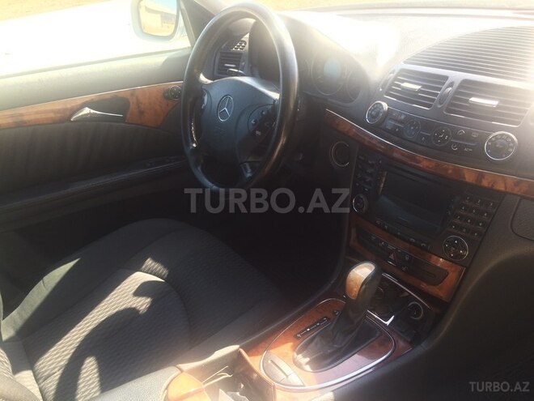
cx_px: 267
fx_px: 447
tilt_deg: -31.1
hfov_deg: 61.7
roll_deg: +6.7
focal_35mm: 29
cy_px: 200
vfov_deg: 48.2
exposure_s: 1/116
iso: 32
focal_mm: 4.15
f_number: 2.2
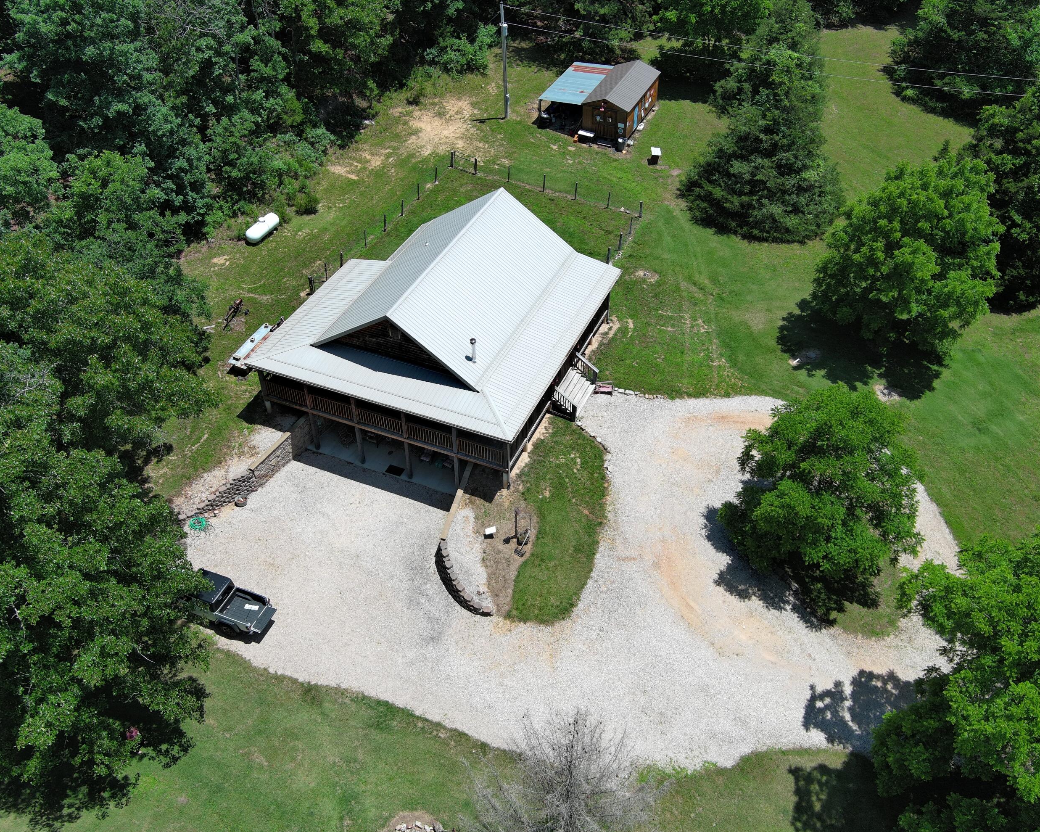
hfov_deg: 54.2
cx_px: 508
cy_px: 420
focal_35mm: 33
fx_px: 1016
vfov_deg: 44.5
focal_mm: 10.57
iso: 101
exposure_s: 1/1377
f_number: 2.8
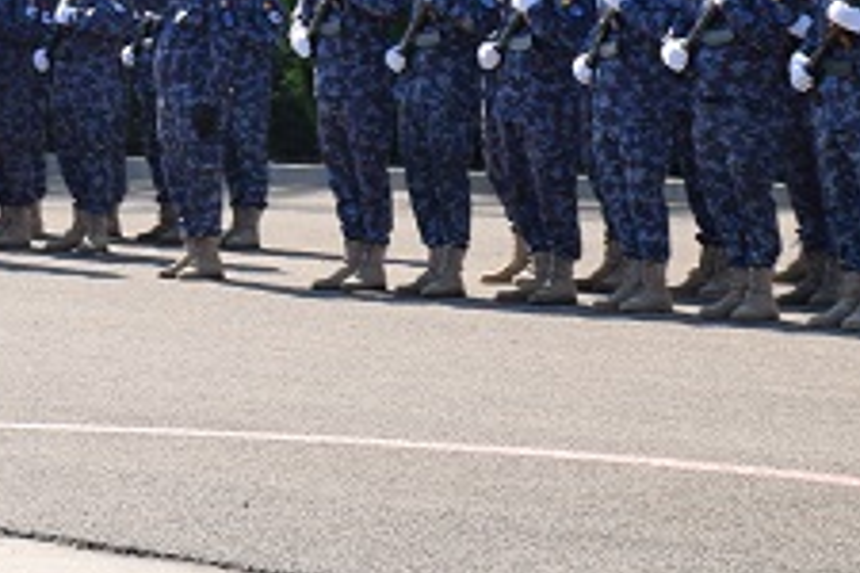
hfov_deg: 8.3
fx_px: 5805
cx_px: -310
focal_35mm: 243
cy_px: 65
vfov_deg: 5.6
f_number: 8
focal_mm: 52
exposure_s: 1/160
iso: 100
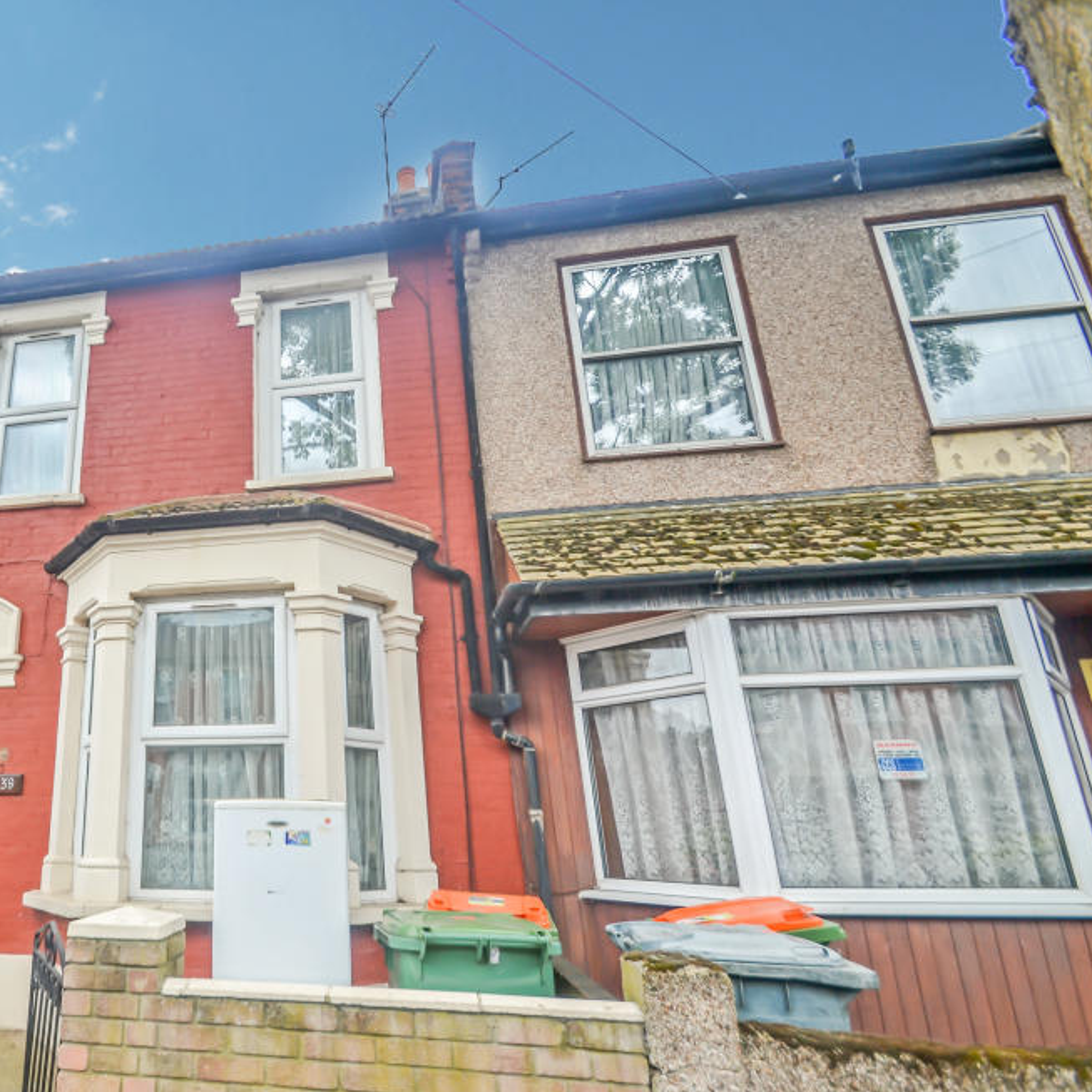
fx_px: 714
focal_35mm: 20
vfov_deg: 74.8
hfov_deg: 68.7
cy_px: 569
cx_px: 241
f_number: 6.3
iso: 100
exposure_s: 1/160
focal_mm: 10
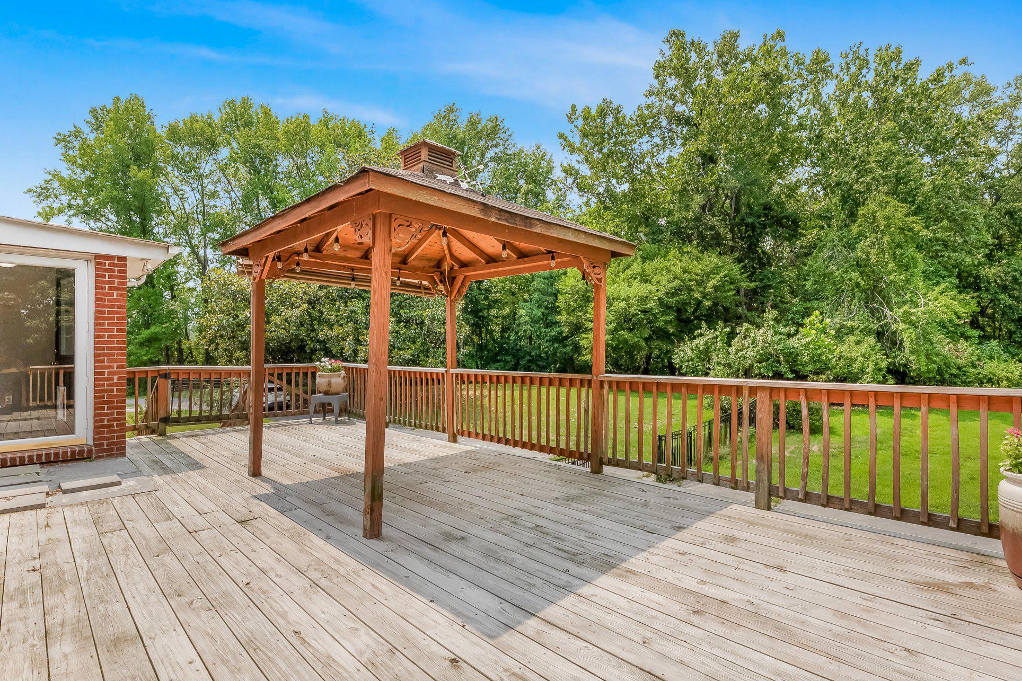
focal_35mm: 17
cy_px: 360
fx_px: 483
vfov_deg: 70.4
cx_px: 513
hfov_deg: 93.3
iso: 100
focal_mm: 10.8
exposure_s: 1/160
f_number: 8
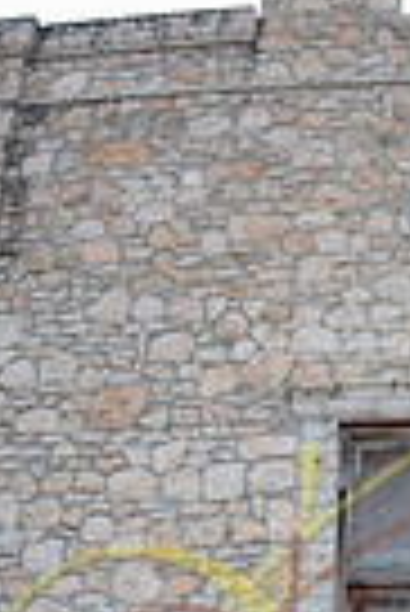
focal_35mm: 66
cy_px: 698
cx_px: 491
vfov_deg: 27.5
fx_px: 1125
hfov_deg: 19.5
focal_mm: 20
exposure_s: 1/640
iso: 125
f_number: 2.8
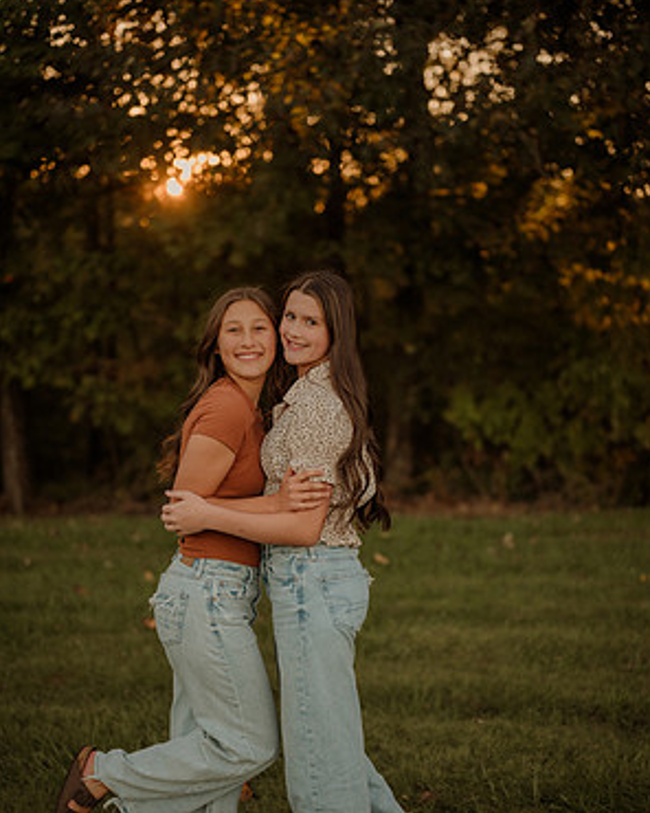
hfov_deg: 26.7
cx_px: 324
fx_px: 1371
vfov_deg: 32.9
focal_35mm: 57
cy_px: 481
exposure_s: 1/640
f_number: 2
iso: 250
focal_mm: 50
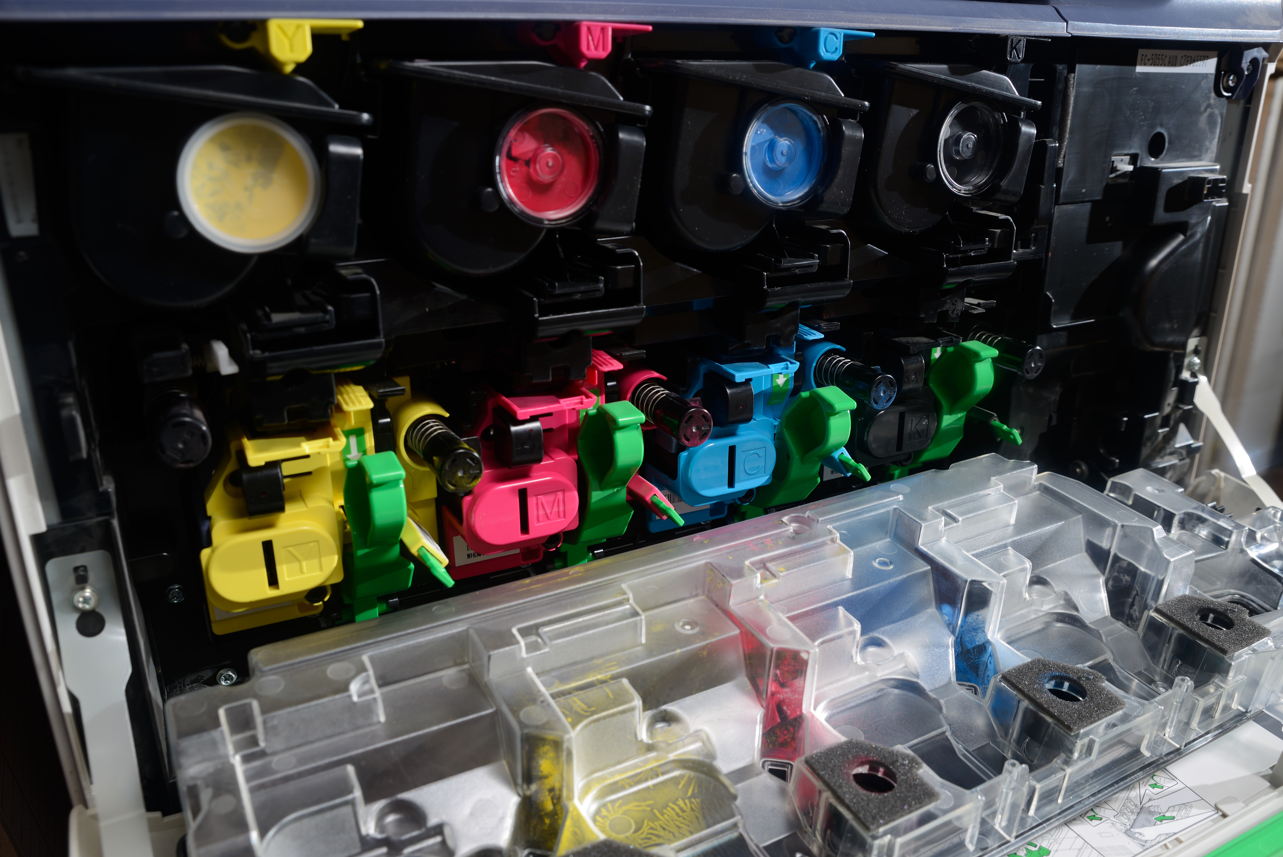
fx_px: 1070
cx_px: 642
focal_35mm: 30
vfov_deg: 43.6
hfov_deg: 61.9
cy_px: 428
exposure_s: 1/100
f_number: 8
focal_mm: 30
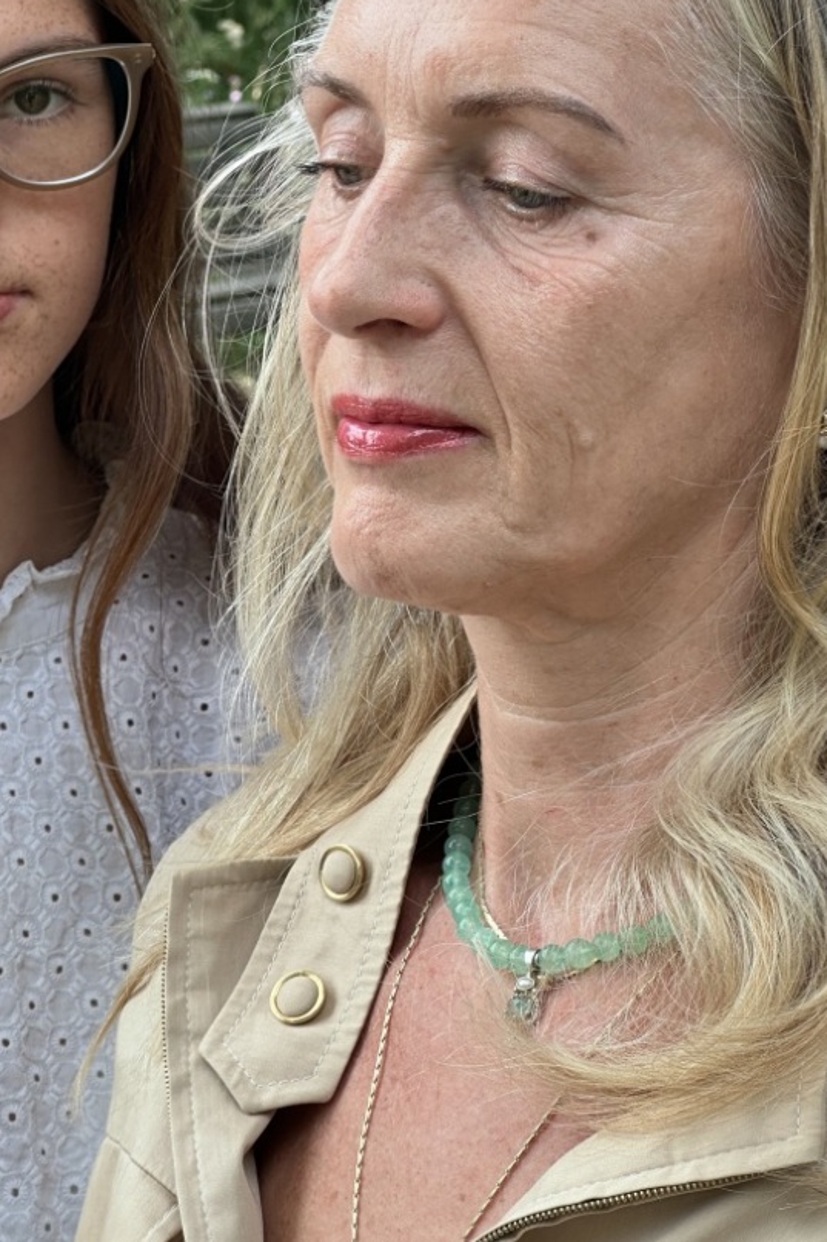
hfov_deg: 12.9
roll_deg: +1.1
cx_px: 271
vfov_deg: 19.3
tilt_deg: -9.5
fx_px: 3654
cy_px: 497
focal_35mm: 106
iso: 32
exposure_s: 1/99
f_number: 2.8
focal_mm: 9
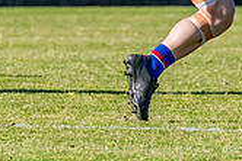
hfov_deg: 1.2
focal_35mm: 1771
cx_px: 231
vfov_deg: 0.8
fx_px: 11915
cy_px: -47
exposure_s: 1/1600
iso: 800
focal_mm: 420
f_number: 9
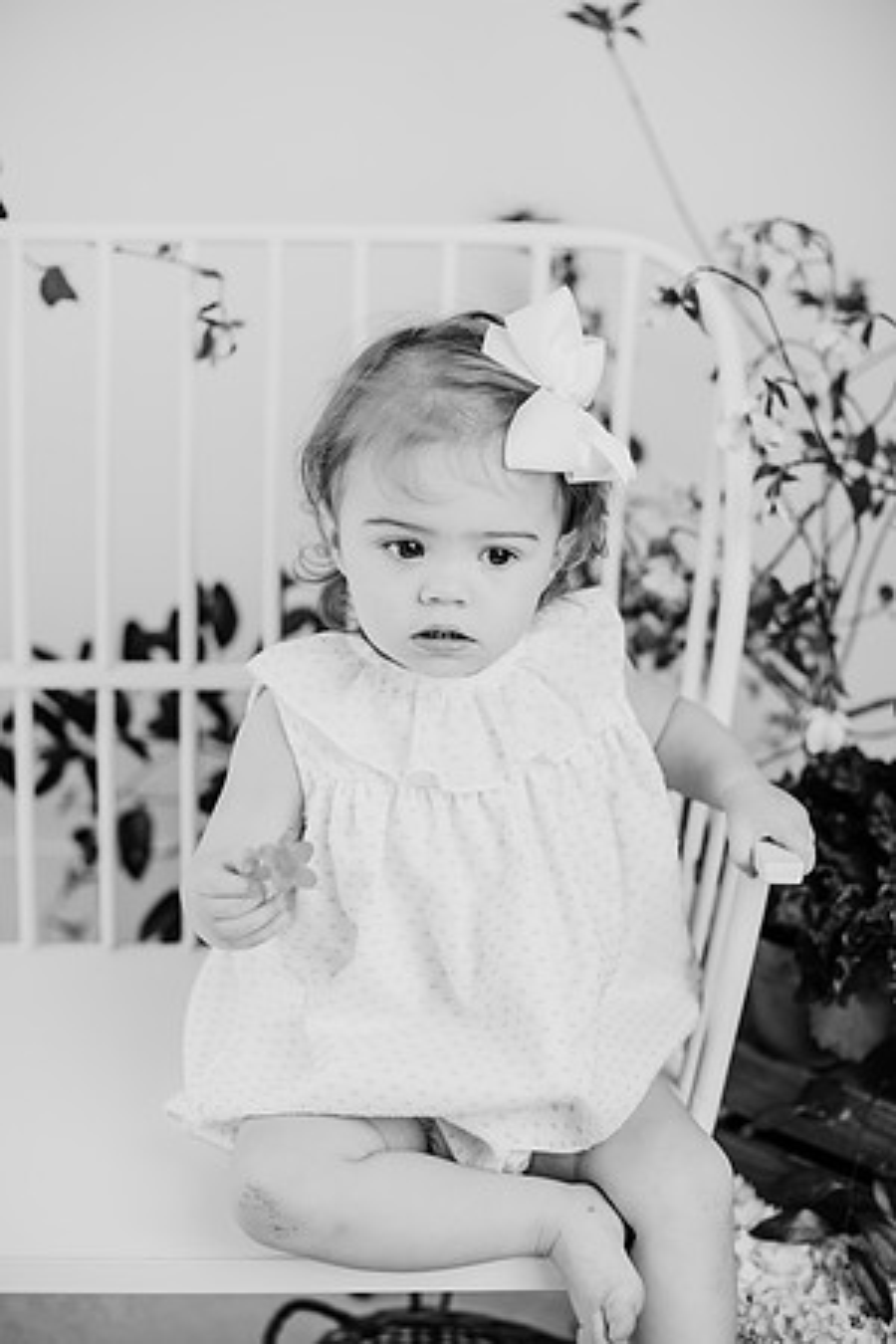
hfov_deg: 27.0
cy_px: 672
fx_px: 1867
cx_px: 448
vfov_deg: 39.6
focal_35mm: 50
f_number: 2.5
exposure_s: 1/160
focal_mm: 50
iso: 125
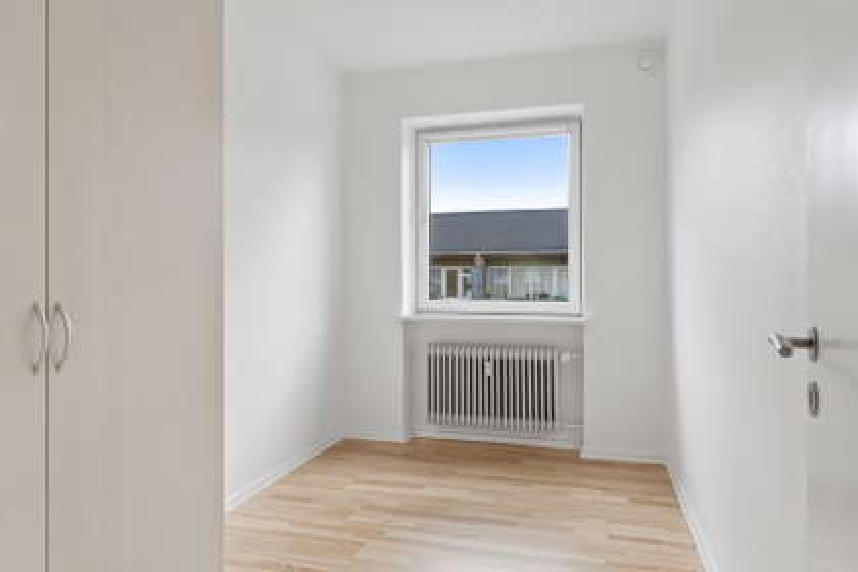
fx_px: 590
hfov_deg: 72.1
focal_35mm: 25
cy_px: 286
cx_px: 429
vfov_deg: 51.7
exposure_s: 1/25
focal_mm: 16.5
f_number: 8
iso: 200
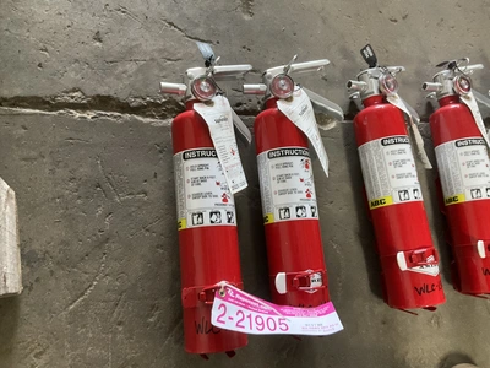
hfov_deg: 61.7
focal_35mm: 29
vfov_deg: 48.2
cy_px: 184
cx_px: 245
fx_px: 411
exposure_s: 1/60
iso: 250
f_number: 1.8
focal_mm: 3
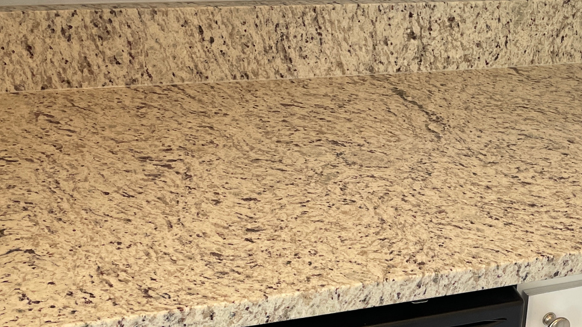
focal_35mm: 60
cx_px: 506
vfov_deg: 18.9
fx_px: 926
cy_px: 396
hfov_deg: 33.4
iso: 100
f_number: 1.6
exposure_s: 1/120
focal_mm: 4.2
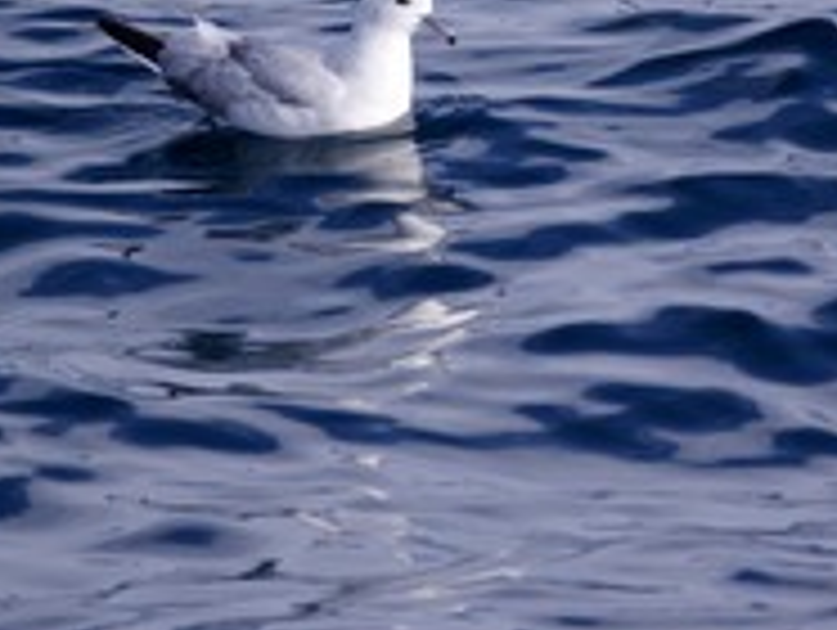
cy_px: 88
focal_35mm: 952
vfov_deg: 1.6
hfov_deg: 2.1
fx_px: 23049
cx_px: 522
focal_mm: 300
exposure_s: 1/500
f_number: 5.6
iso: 100
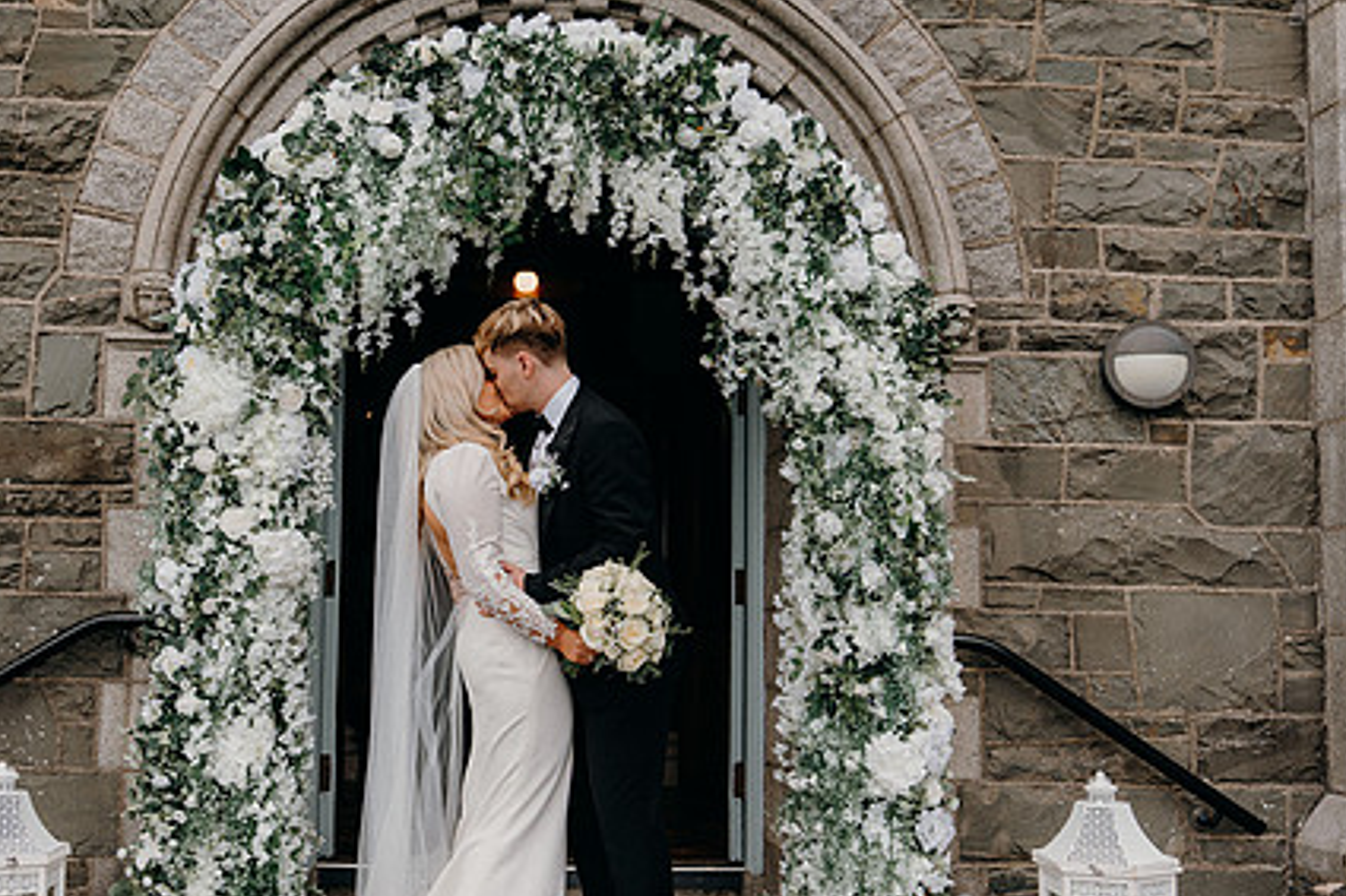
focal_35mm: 41
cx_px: 510
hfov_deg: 47.0
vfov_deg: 32.6
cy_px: 505
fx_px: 1532
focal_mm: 30
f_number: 3.5
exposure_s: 1/250
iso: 125
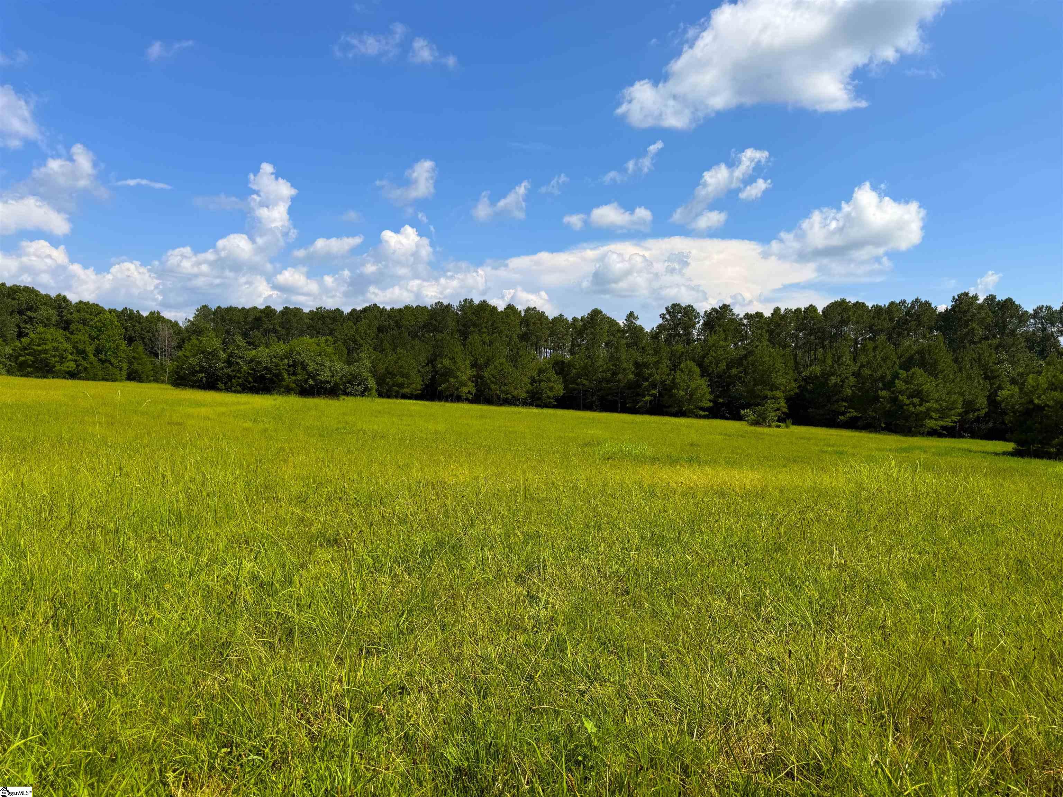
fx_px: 737
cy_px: 398
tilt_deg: -1.7
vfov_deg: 56.8
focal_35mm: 24
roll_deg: -2.3
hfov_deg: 71.6
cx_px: 532
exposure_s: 1/6173
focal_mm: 6.76
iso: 80
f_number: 1.78
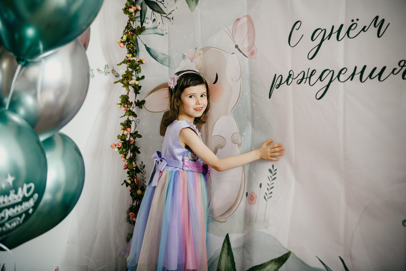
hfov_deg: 46.4
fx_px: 474
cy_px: 136
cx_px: 203
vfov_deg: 31.9
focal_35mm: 42
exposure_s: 1/250
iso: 1000
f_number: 3.2
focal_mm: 42
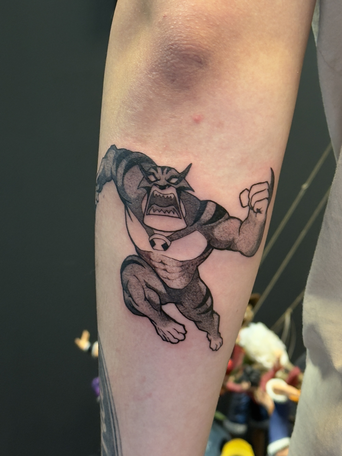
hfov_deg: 30.3
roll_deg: +1.1
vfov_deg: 39.7
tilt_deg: +7.3
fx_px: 632
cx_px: 171
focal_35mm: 48
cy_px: 228
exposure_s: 1/40
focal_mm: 6.76
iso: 400
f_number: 1.78
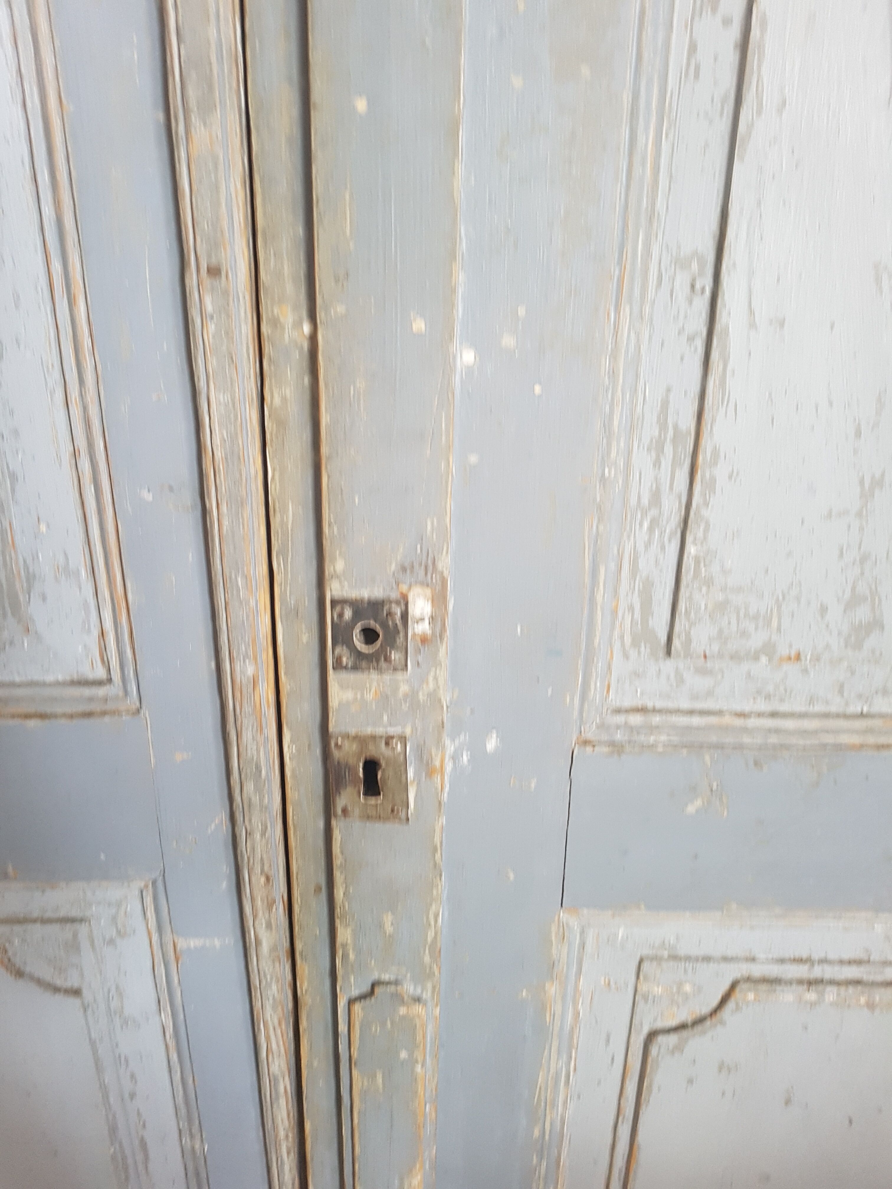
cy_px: 594
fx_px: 893
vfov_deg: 67.3
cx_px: 446
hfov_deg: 53.1
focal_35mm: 26
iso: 200
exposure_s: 1/25
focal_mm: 4.2
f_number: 1.7
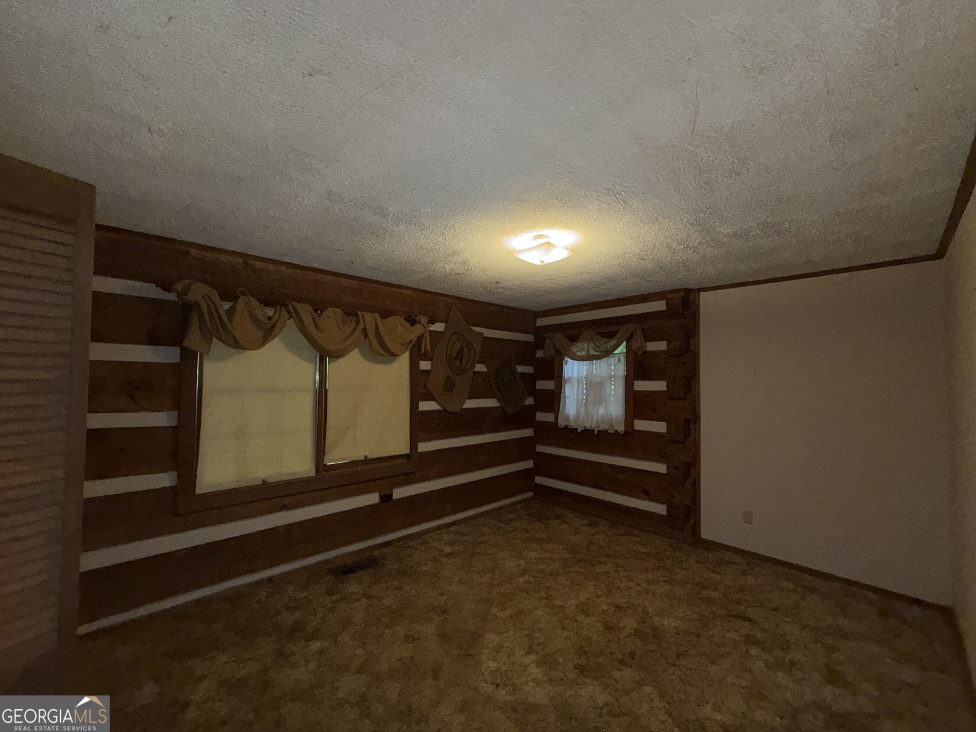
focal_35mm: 14
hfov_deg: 102.1
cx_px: 488
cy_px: 366
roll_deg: -0.3
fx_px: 395
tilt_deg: +2.2
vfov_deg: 85.7
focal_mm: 2.22
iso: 160
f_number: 2.2
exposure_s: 1/60
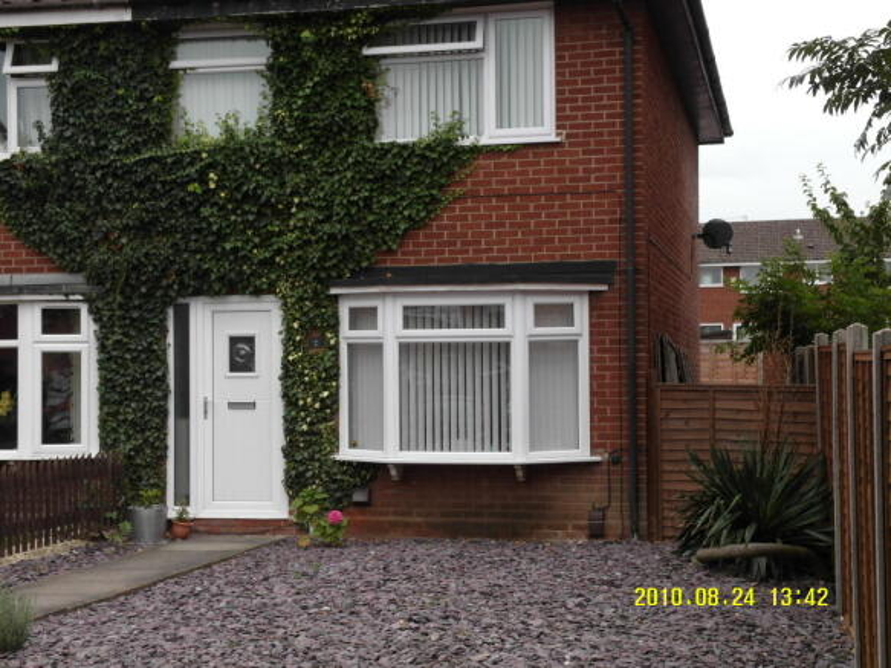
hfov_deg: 33.8
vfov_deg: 25.7
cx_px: 446
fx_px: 1467
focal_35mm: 57
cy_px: 334
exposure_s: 1/180
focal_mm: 12.3
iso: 80
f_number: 4.7
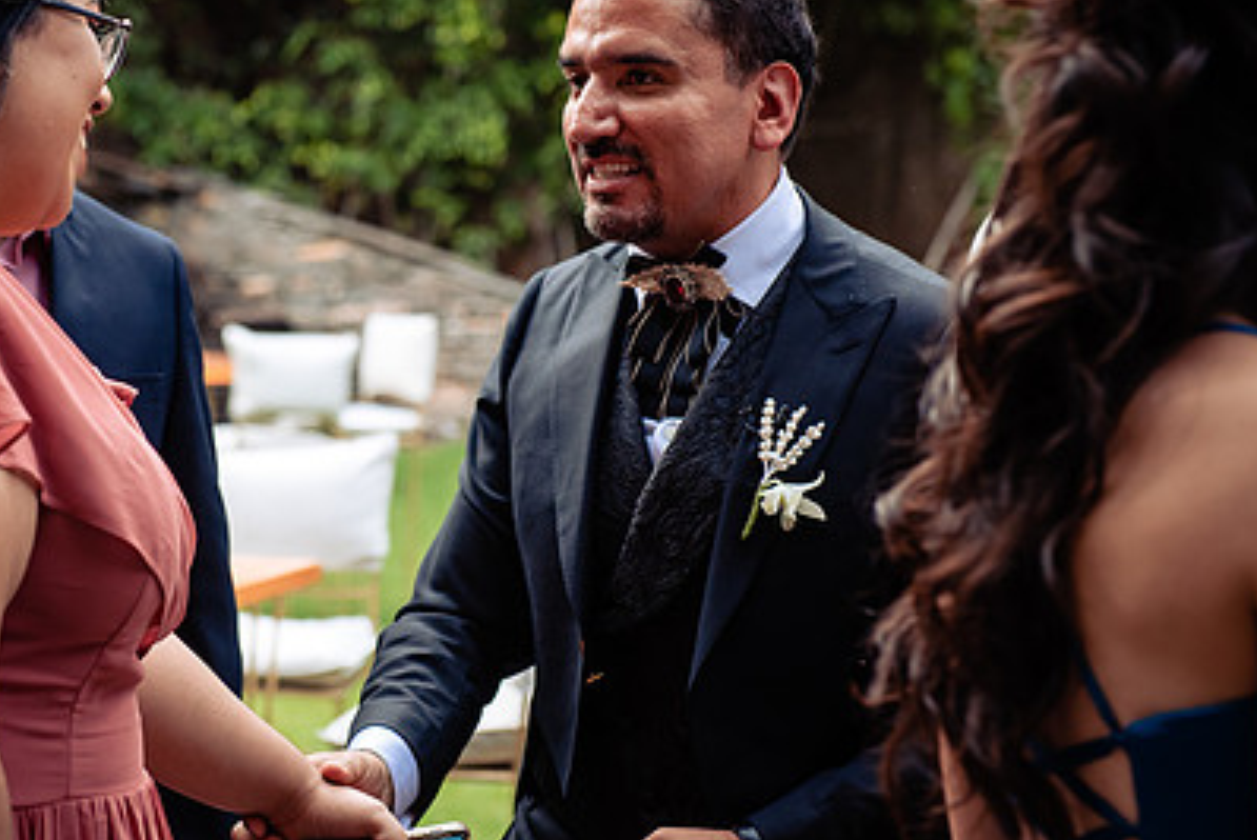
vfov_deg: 13.4
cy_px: 267
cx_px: 366
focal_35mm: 102
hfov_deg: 19.9
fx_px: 3564
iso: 500
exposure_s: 1/125
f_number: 4
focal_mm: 70
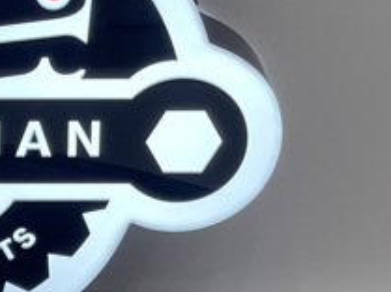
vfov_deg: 7.5
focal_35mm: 196
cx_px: -95
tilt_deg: -25.1
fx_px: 2210
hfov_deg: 9.9
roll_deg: +1.1
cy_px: 321
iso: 80
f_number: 2.2
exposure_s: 1/100
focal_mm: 7.5
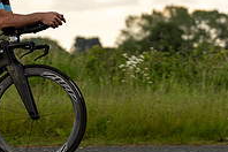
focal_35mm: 269
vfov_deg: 5.1
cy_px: -14
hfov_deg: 7.6
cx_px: -38
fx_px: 1704
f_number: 3.2
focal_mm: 92
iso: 250
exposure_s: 1/500
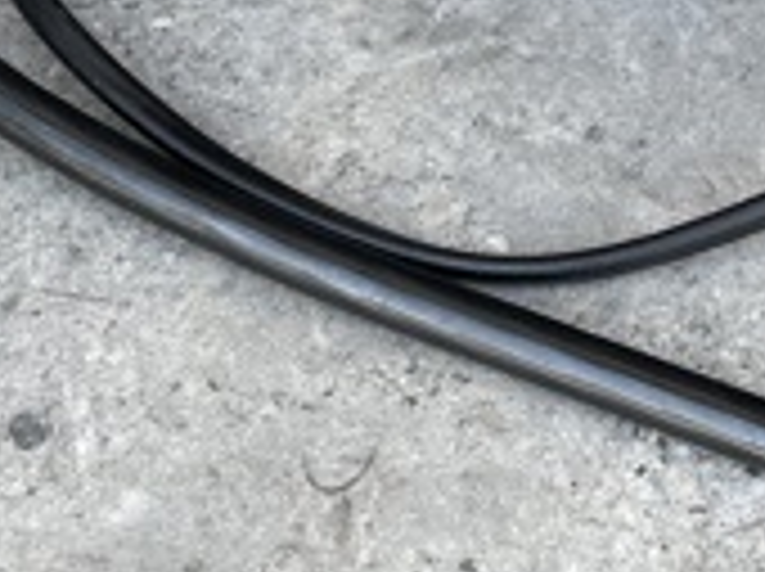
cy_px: -390
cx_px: 765
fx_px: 2163
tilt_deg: -39.4
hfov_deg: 19.5
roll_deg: -4.7
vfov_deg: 13.7
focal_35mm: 98
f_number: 1.6
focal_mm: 4.2
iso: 32
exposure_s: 1/130
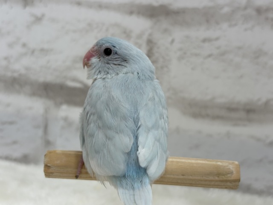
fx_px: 410
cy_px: 102
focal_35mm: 52
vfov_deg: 28.0
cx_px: 136
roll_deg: -4.2
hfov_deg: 36.8
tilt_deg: -9.5
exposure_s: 1/100
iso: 64
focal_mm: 5.96
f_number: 1.6
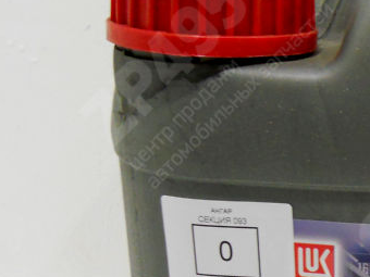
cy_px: 254
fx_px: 1005
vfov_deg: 15.5
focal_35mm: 94
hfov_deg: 19.8
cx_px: 419
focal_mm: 5.8
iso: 320
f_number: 3.5
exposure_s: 1/30
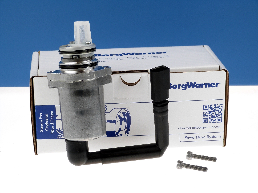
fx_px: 723
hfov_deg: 20.2
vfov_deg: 15.2
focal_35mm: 97
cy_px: 96
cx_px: 129
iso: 100
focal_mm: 17.5
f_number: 3.4
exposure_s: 1/125
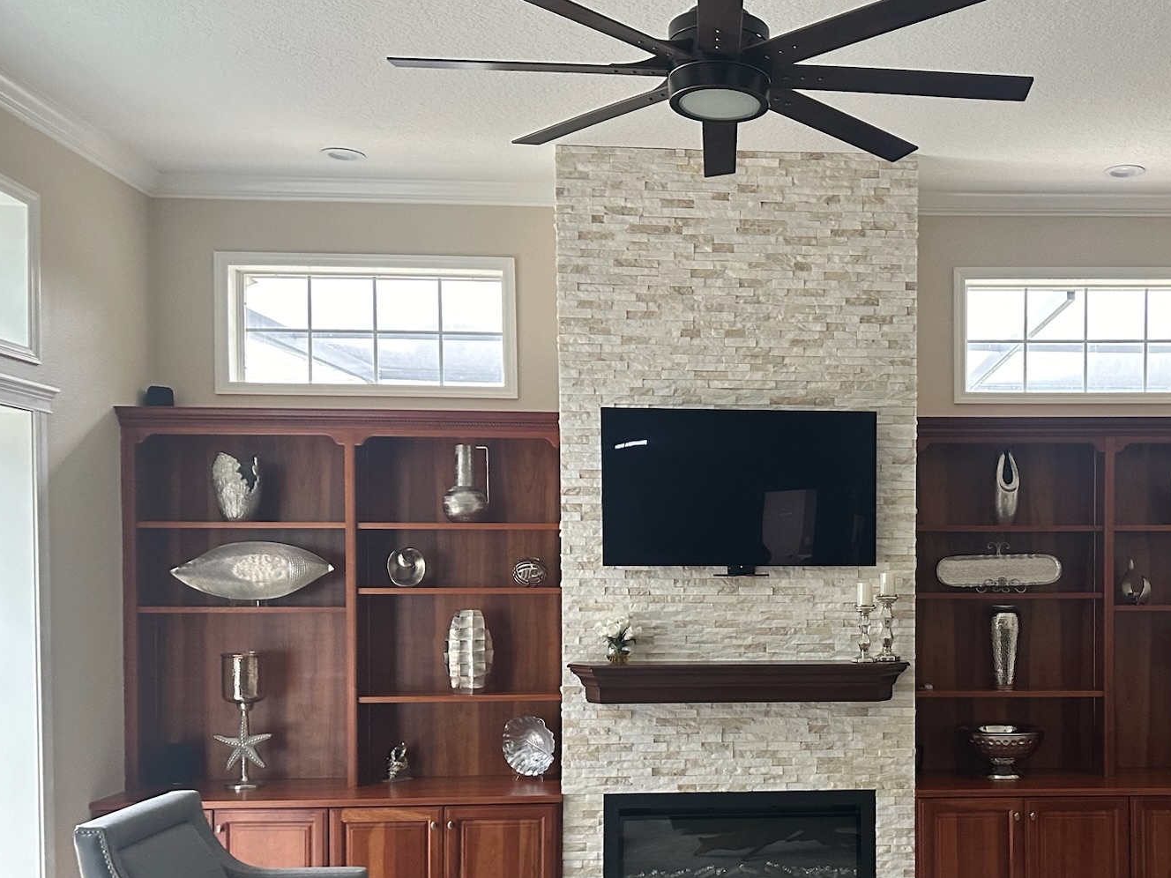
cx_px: 855
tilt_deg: -2.7
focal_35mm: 37
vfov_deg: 38.2
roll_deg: +0.1
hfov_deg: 48.5
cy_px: 592
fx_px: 1252
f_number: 1.78
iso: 400
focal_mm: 6.86
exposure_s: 1/60
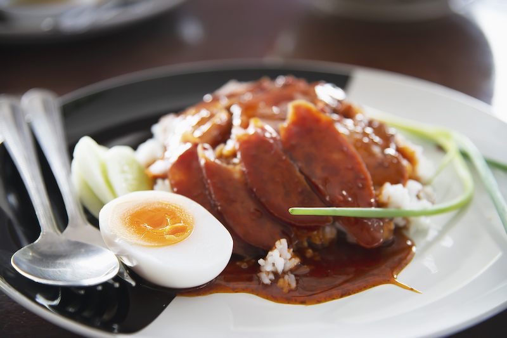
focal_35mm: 70
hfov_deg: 28.8
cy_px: 169
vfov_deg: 19.4
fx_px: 986
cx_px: 254
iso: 800
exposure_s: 1/160
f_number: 4
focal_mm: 70
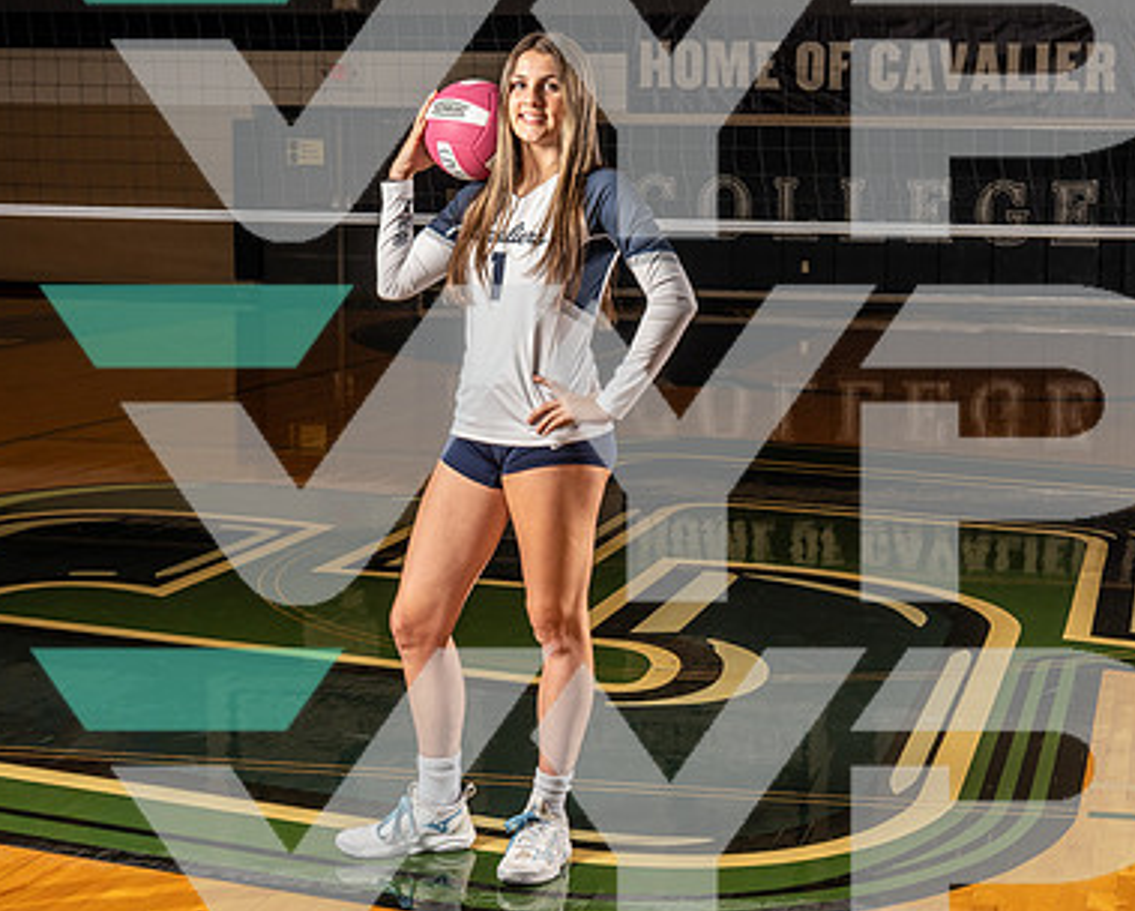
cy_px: 445
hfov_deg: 28.4
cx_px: 803
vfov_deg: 23.2
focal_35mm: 66
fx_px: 2219
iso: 640
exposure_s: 1/250
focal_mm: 46
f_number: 11
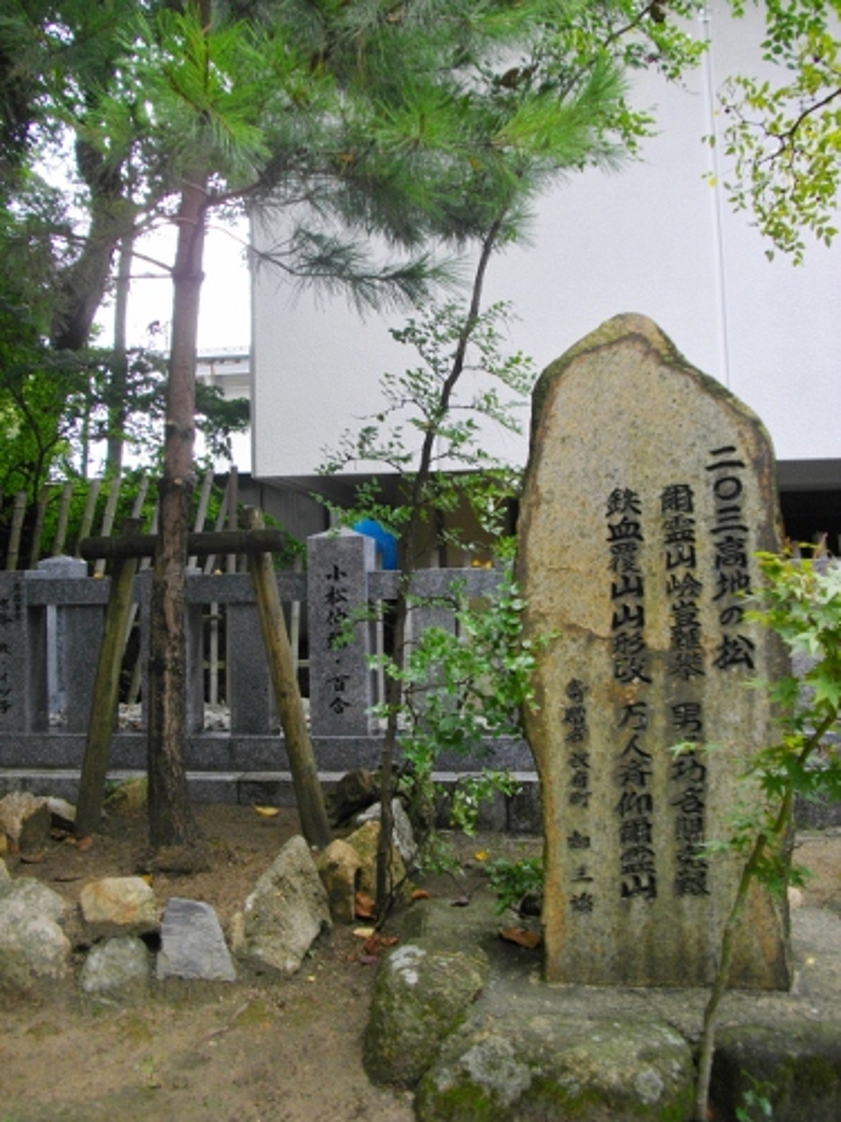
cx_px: 420
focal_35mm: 32
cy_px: 561
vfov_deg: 56.8
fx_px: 1037
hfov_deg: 44.2
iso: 100
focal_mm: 5.7
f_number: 2.9
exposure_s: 1/160
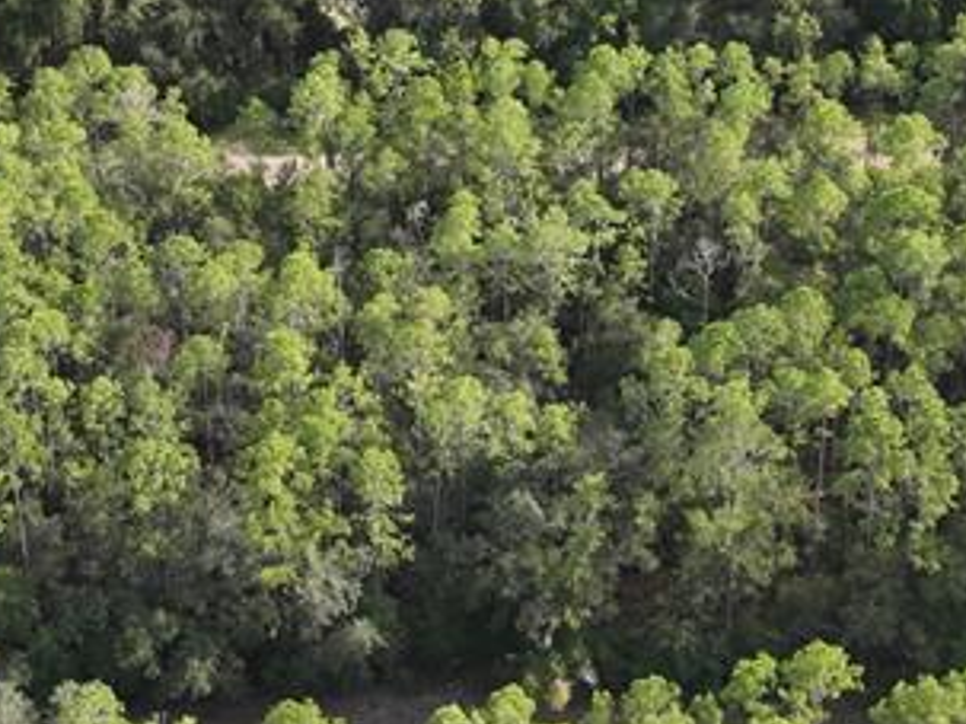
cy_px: 370
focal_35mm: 81
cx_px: 465
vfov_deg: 18.2
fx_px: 2260
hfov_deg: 24.1
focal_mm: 12.29
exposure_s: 1/250
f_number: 2.8
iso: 230
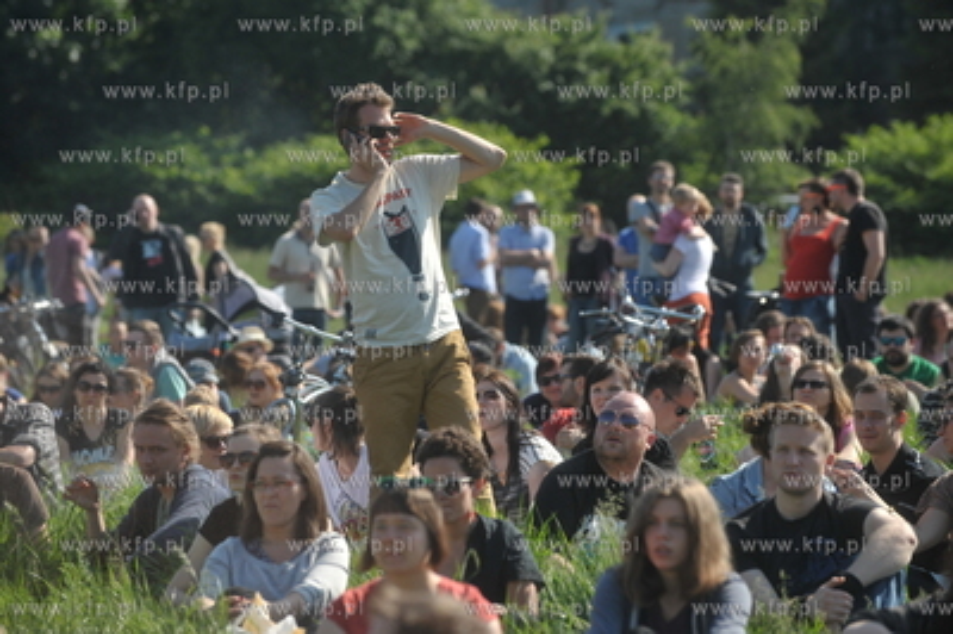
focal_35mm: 200
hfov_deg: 10.3
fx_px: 5290
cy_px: 317
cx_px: 476
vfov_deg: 6.9
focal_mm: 200
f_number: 5.6
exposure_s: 1/2000
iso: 400
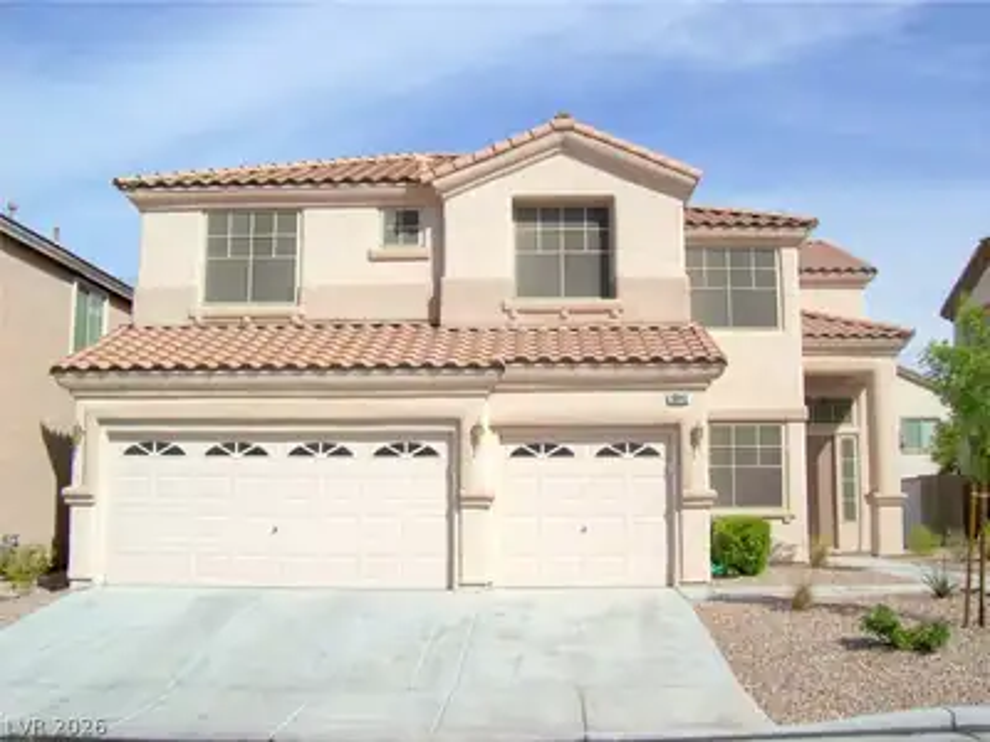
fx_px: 1030
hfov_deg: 51.4
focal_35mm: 36
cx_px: 495
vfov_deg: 39.7
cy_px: 371
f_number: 4.8
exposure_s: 1/1370
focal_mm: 6
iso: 80
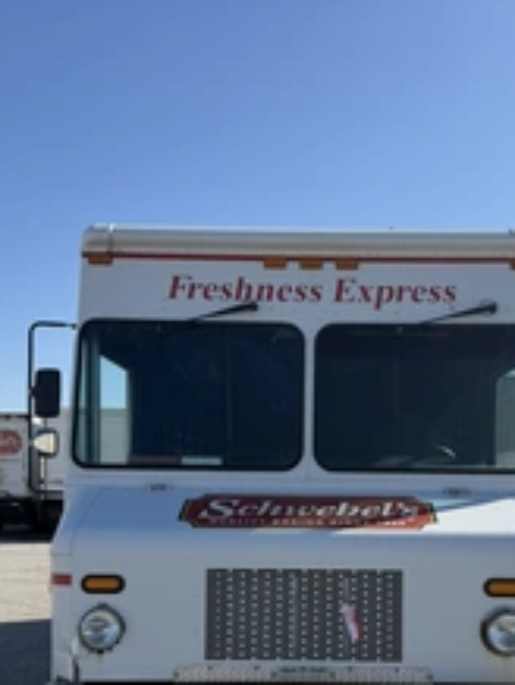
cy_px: 512
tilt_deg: -0.3
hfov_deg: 32.8
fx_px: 871
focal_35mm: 44
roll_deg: -1.6
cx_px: 323
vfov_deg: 41.7
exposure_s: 1/4975
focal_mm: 6.76
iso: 80
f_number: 1.78
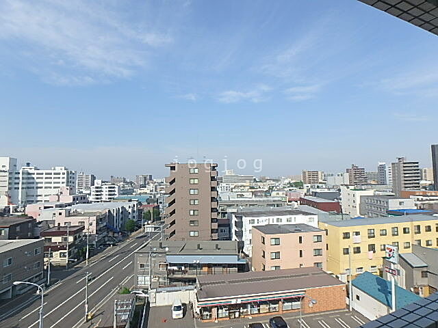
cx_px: 219
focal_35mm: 21
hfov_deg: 79.0
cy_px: 164
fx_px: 266
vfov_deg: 63.4
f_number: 6
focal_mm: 3.7
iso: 125
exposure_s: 1/400
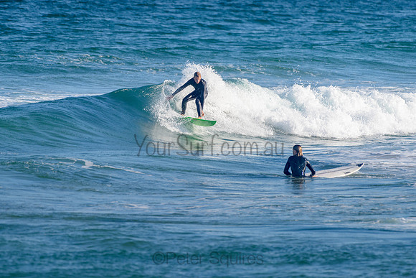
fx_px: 7087
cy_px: 108
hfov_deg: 3.4
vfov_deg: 2.2
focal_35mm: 613
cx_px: 190
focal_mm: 500
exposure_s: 1/2000
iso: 160
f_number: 5.6
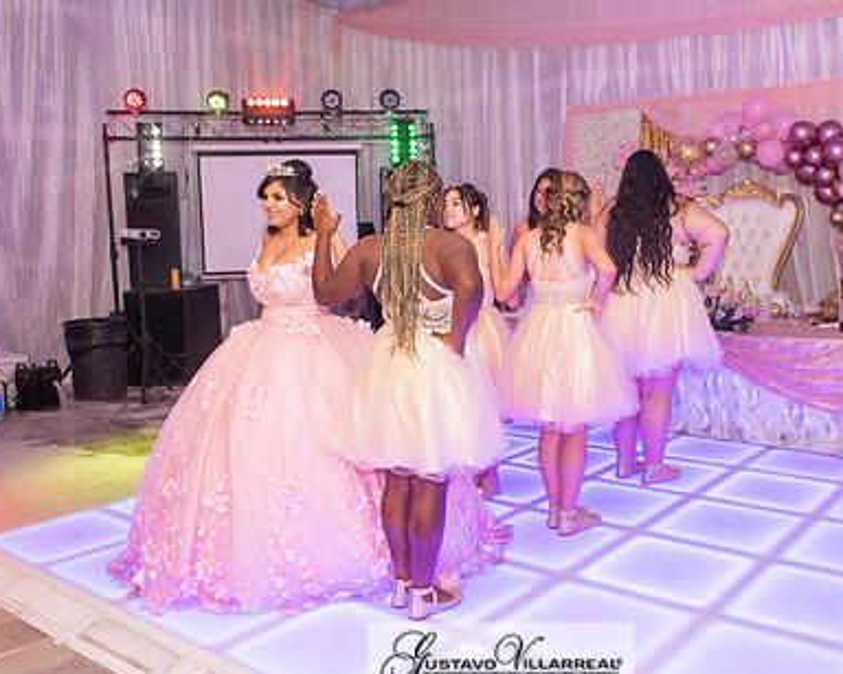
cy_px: 319
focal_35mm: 34
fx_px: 848
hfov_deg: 52.5
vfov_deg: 43.3
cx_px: 501
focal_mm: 24
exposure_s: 1/160
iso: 1250
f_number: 4
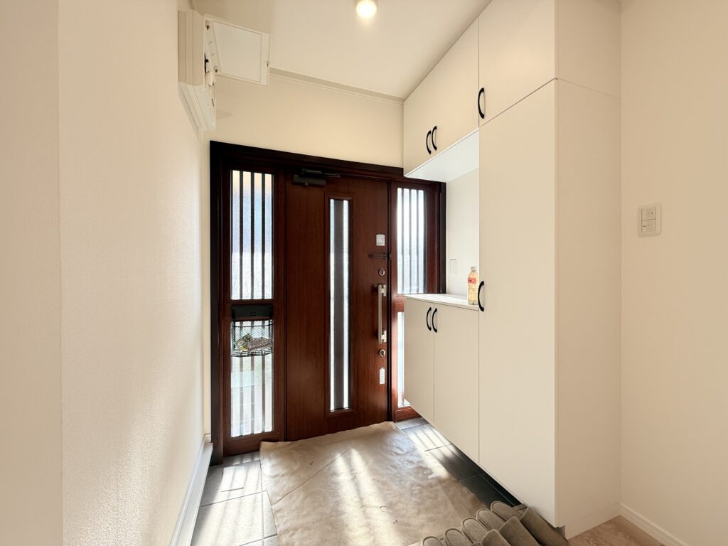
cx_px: 364
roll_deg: -0.1
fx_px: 294
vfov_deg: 85.7
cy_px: 273
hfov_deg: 102.1
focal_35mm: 14
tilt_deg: -1.1
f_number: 2.2
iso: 100
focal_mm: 2.22
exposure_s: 1/99
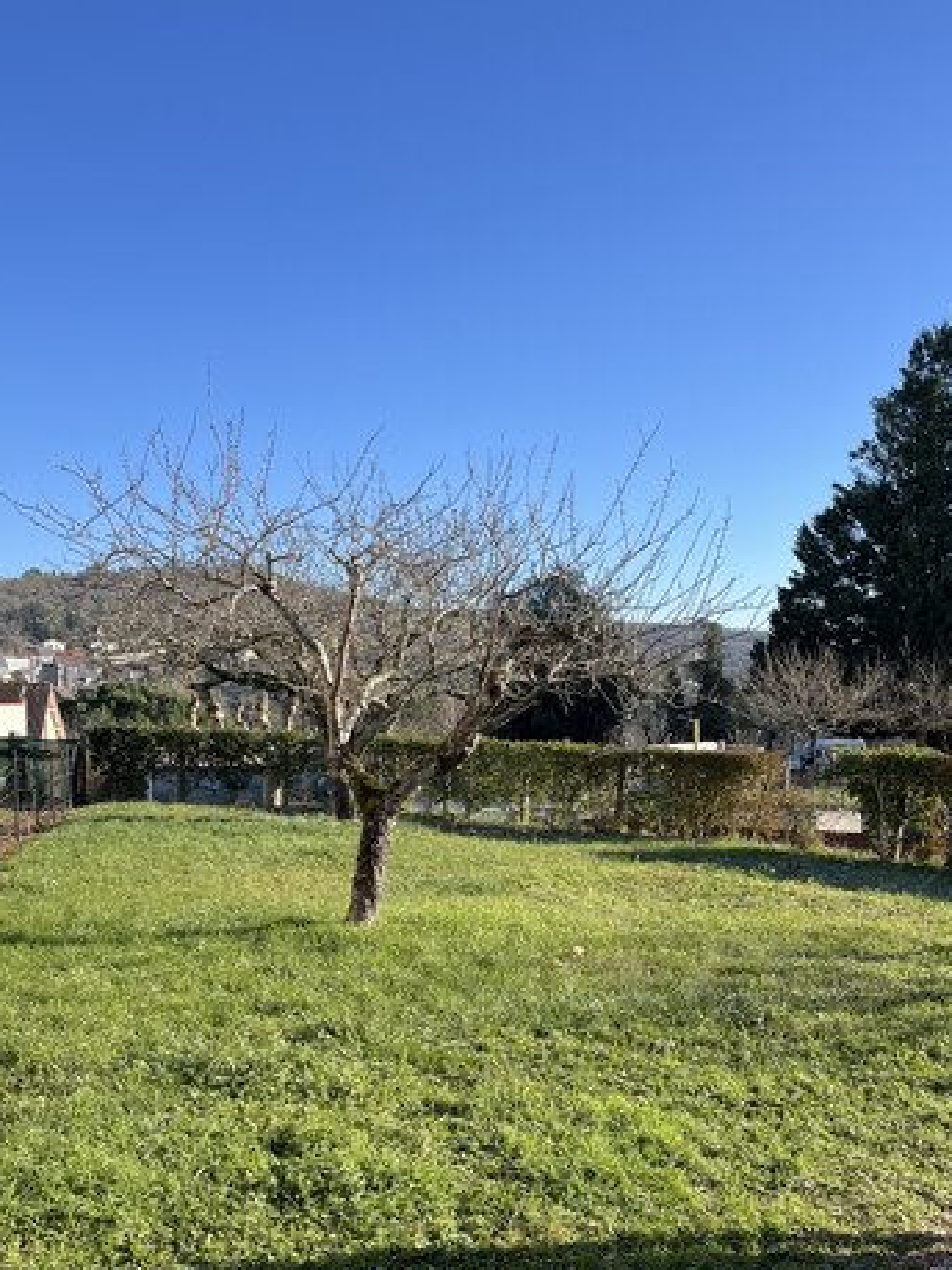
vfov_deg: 53.2
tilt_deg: -6.8
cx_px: 470
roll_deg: +0.5
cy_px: 816
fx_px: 1247
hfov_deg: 41.8
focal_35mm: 34
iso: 50
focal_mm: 5.1
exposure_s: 1/1832
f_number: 1.6
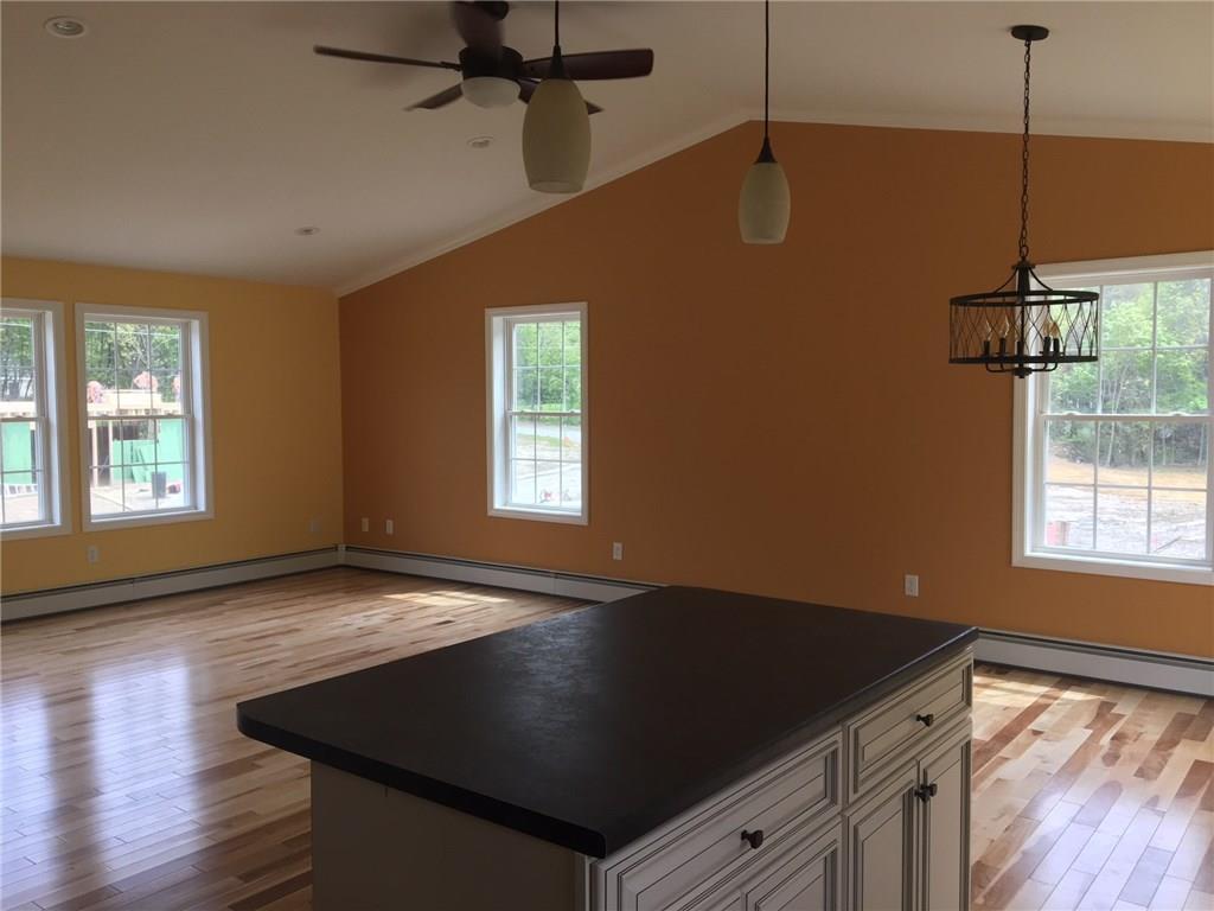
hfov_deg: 61.7
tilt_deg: -3.9
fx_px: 1017
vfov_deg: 48.2
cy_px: 456
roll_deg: +0.1
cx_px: 607
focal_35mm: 29
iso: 40
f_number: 2.2
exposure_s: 1/120
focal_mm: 4.15
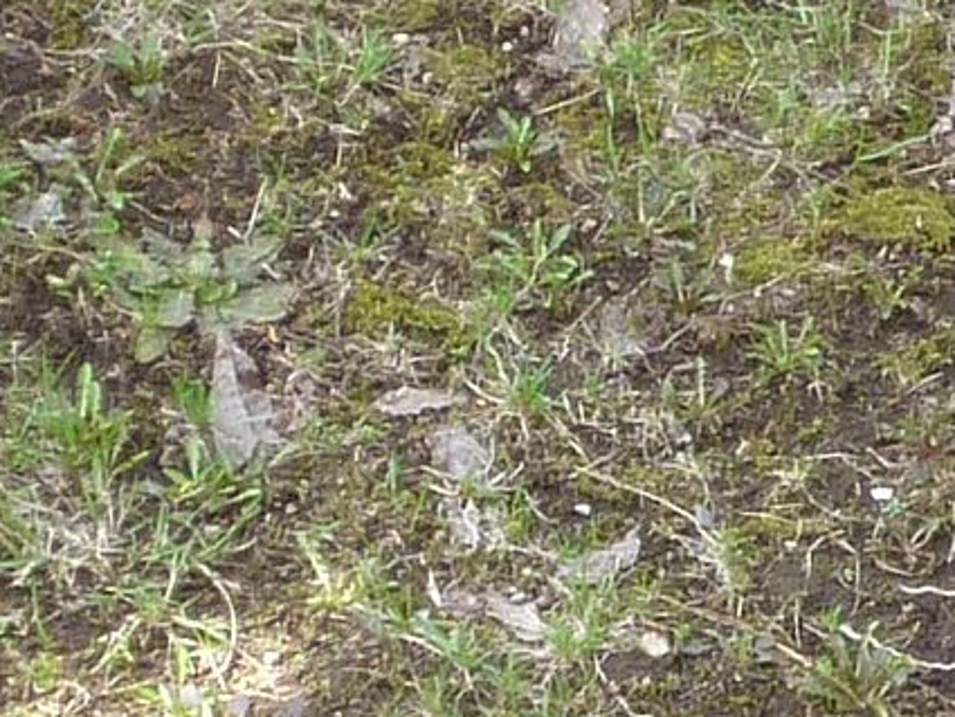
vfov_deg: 3.4
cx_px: 1319
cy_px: 677
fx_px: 12225
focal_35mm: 443
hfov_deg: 4.5
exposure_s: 1/50
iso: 80
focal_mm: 10.4
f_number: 4.7
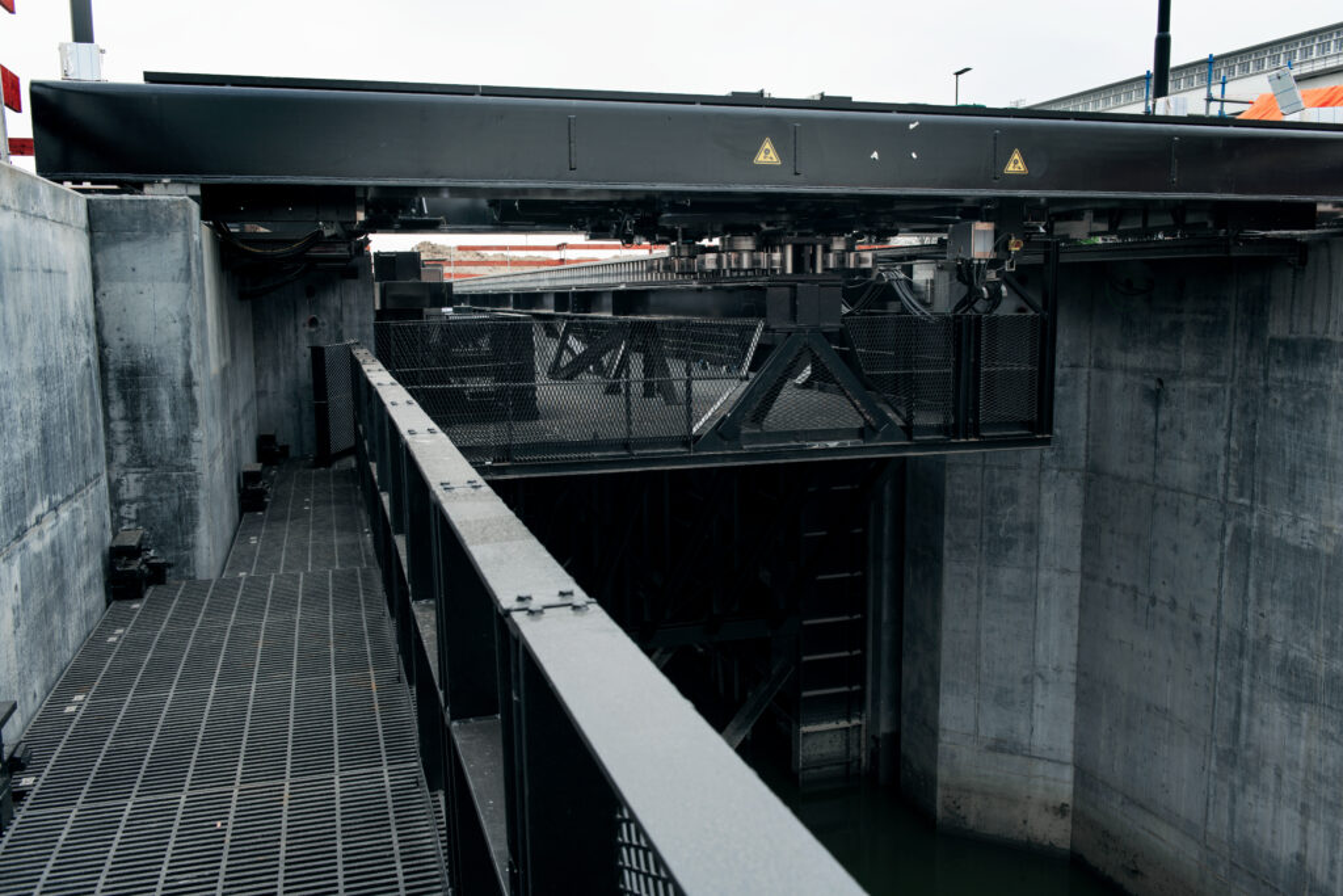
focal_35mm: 31
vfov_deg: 42.3
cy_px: 448
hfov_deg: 60.3
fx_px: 1157
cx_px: 672
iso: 64
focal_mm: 31
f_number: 8
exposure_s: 1/13
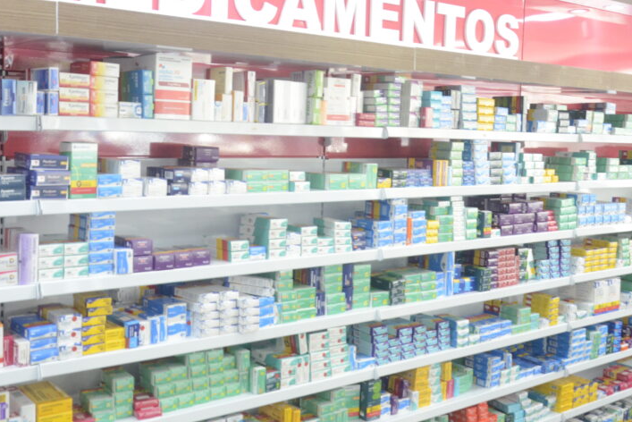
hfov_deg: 49.0
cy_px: 160
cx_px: 231
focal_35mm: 39
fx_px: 685
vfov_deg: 34.1
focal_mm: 18
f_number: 5.6
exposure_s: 1/200
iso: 2500
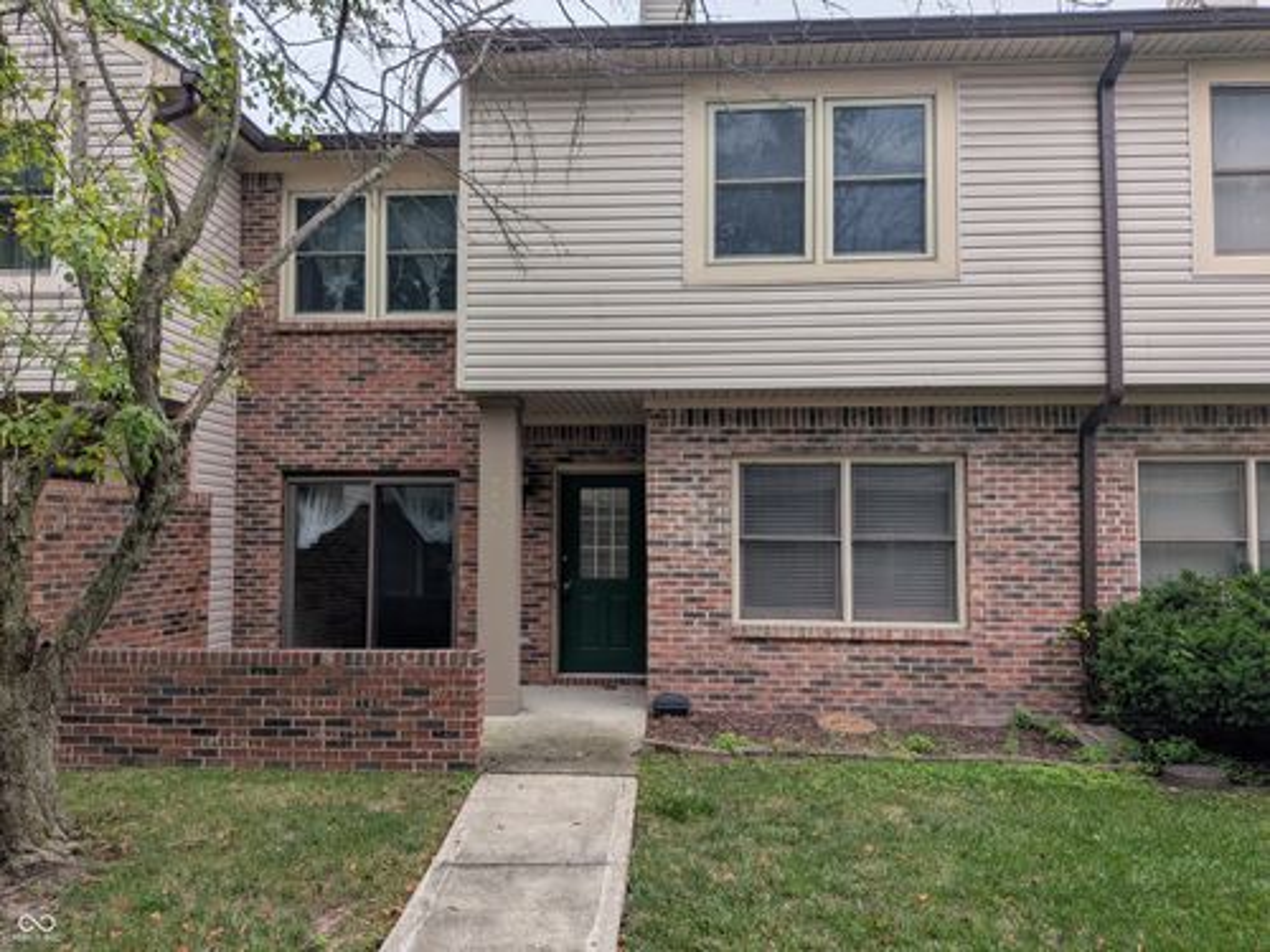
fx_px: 881
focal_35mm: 24
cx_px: 635
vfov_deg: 56.8
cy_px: 476
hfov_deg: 71.6
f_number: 1.7
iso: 32
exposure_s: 1/1017
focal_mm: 4.53
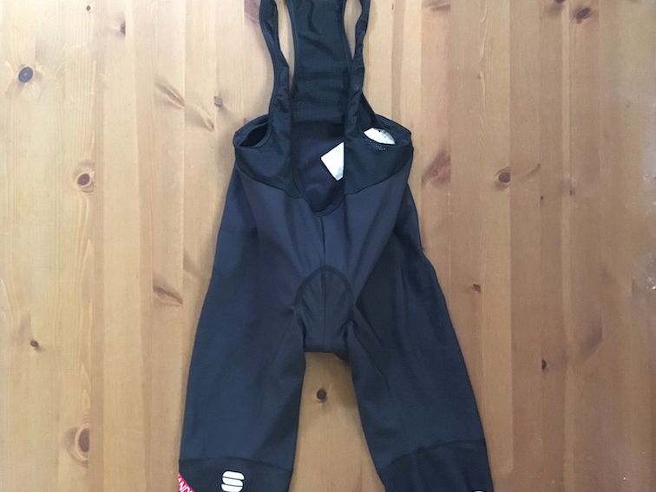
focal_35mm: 29
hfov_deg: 61.7
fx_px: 550
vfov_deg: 48.2
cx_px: 328
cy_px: 246
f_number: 2.2
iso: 1000
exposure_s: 1/17
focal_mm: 4.15
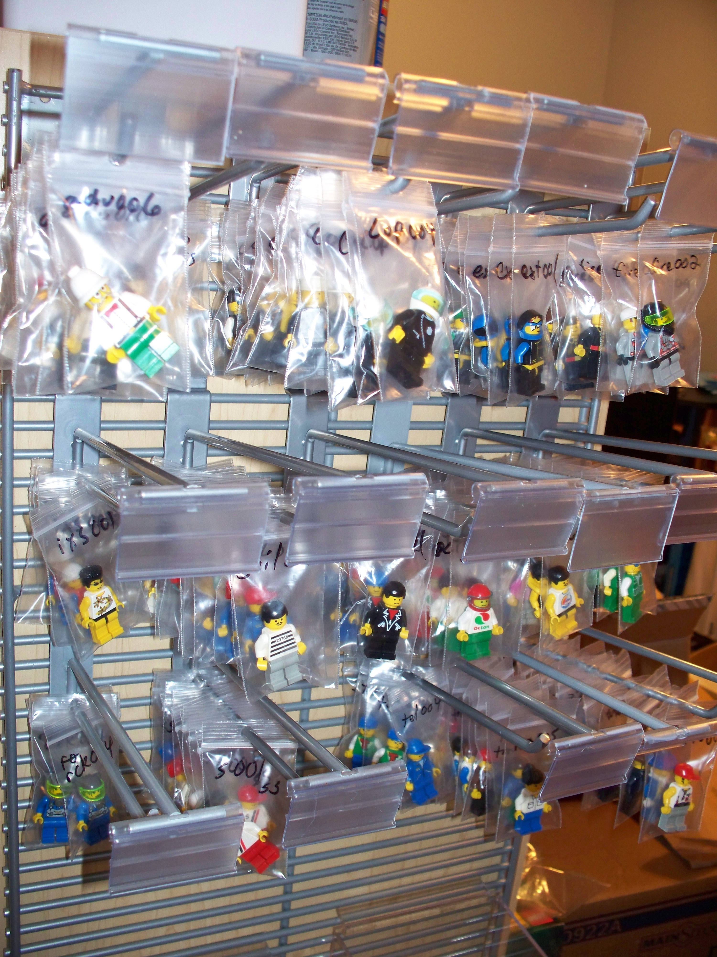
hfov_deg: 39.7
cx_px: 358
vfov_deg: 51.4
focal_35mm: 36
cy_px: 478
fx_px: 994
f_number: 2.8
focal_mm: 7.54
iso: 200
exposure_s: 1/30
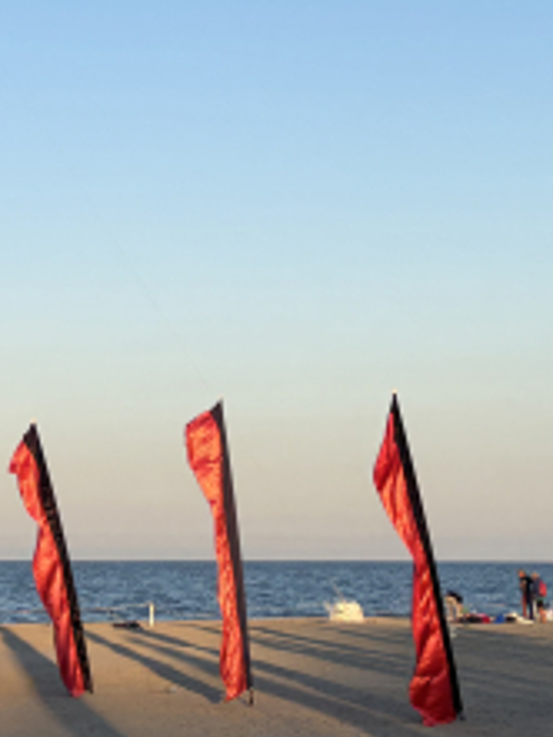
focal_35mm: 94
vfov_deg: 19.6
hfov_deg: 15.0
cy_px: -153
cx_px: -180
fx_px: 2000
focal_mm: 5.96
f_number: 1.6
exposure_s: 1/799
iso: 50
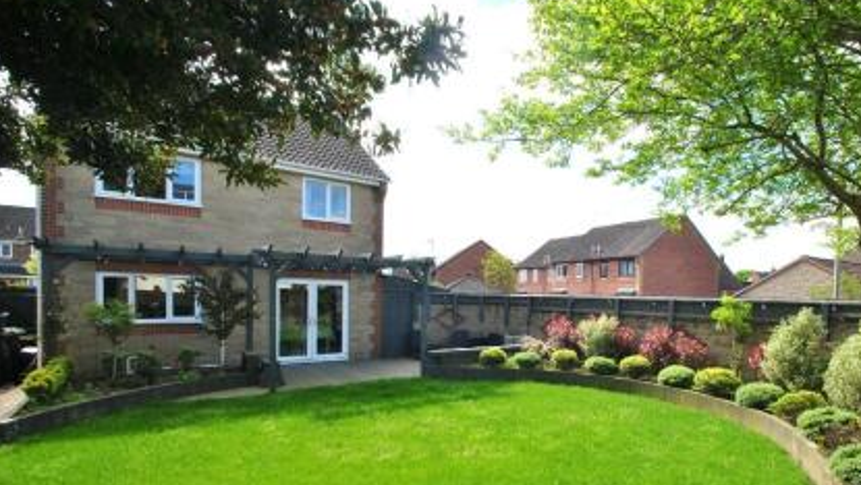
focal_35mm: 18
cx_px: 473
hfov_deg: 92.3
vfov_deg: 60.4
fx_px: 411
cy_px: 299
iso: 200
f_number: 9
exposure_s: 1/160
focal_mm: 10
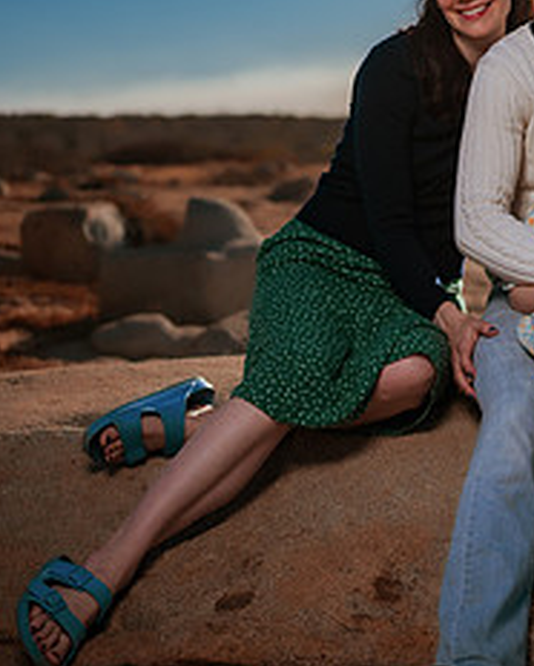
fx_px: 1618
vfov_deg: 23.2
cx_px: 580
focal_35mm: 82
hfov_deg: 18.1
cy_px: 268
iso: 50
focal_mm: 35
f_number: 2
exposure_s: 1/8000
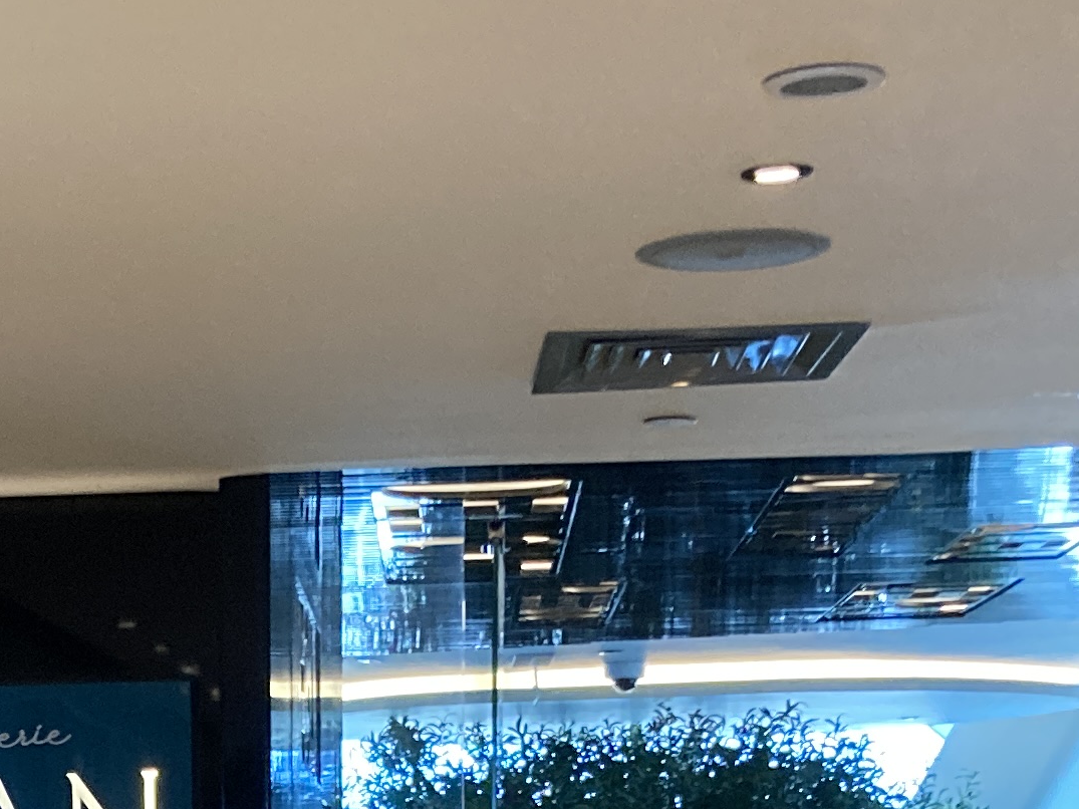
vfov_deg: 13.2
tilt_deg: -3.9
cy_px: 1252
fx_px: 3273
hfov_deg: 18.3
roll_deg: +0.7
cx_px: 29
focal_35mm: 105
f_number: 1.8
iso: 320
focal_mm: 3.99
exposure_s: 1/50
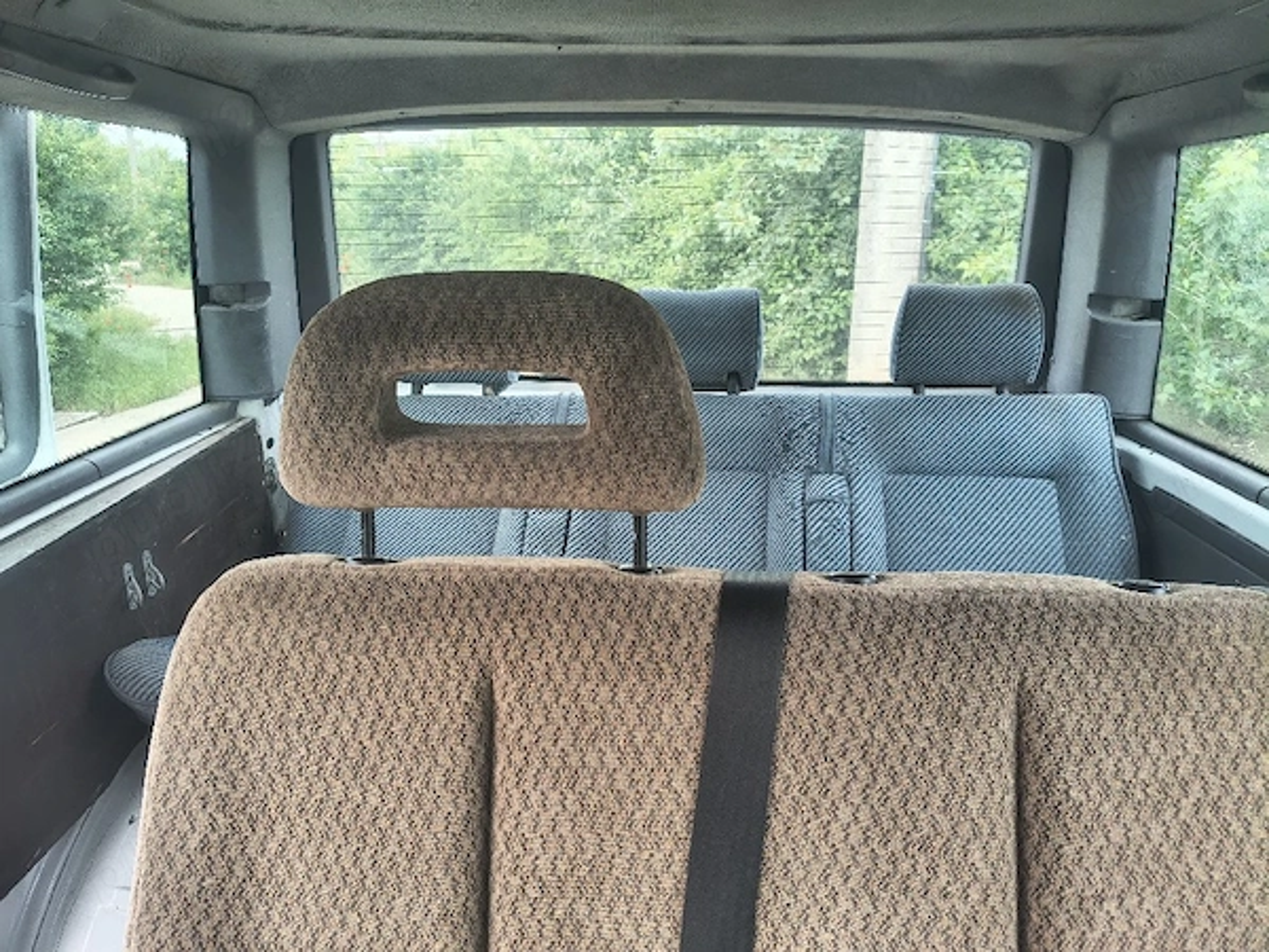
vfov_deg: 53.1
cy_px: 476
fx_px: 953
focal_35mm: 26
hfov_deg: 67.3
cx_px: 634
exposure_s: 1/101
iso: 177
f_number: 1.8
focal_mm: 4.81
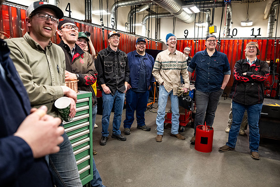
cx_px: 153
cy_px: 95
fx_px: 204
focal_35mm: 26
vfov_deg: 49.1
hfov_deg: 68.7
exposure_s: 1/250
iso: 1600
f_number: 3.2
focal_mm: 24
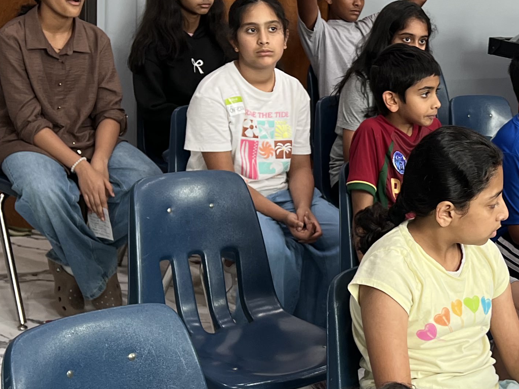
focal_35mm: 74
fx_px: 1109
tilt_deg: -17.6
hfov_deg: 25.5
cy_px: 265
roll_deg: -5.6
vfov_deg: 19.8
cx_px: 472
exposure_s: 1/120
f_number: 1.5
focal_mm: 5.7
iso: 125
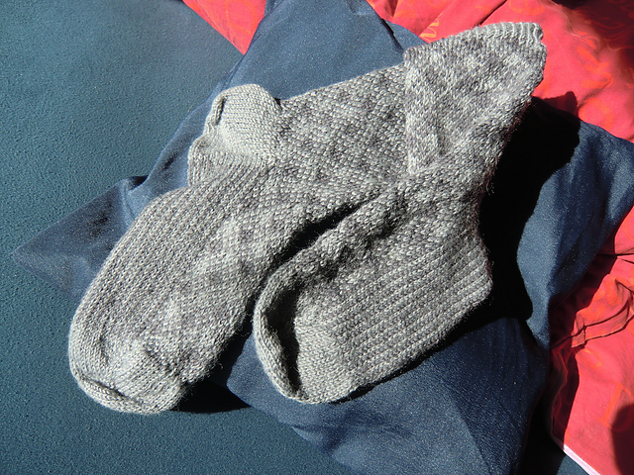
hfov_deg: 71.6
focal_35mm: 24
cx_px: 317
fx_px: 440
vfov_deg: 56.8
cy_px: 238
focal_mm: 4.3
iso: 64
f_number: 3.2
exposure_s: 1/200
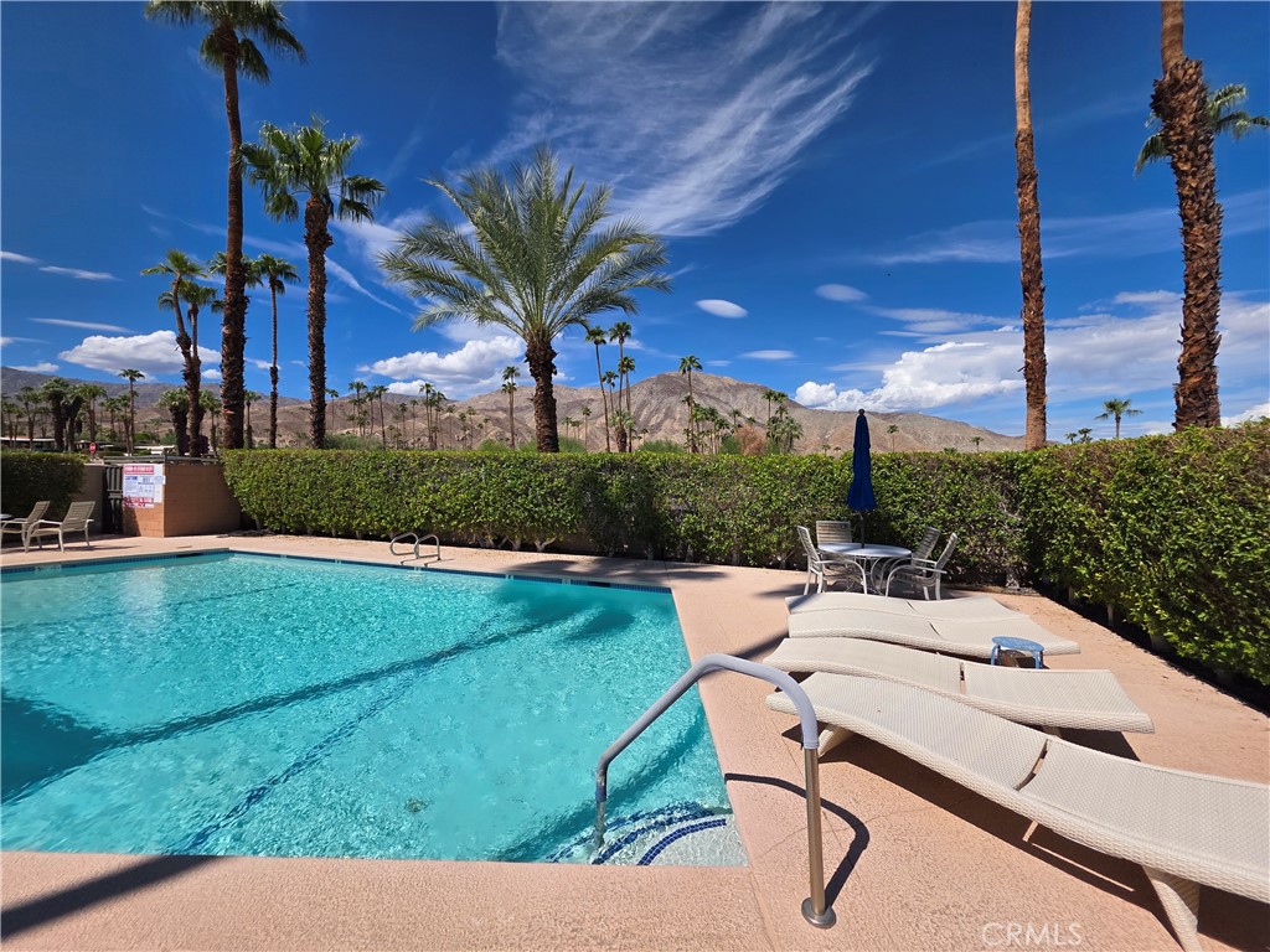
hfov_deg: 106.2
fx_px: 477
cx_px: 635
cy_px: 476
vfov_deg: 89.9
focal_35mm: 13
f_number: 1.9
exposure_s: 1/4313
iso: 40
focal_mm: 2.2
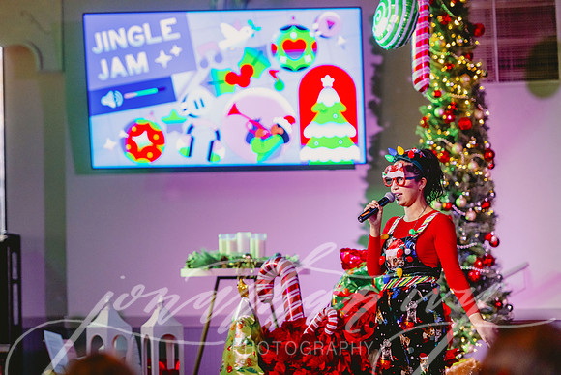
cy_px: 188
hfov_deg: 12.4
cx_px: 280
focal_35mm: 165
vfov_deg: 8.3
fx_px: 2572
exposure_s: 1/320
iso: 2000
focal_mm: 165
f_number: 2.8
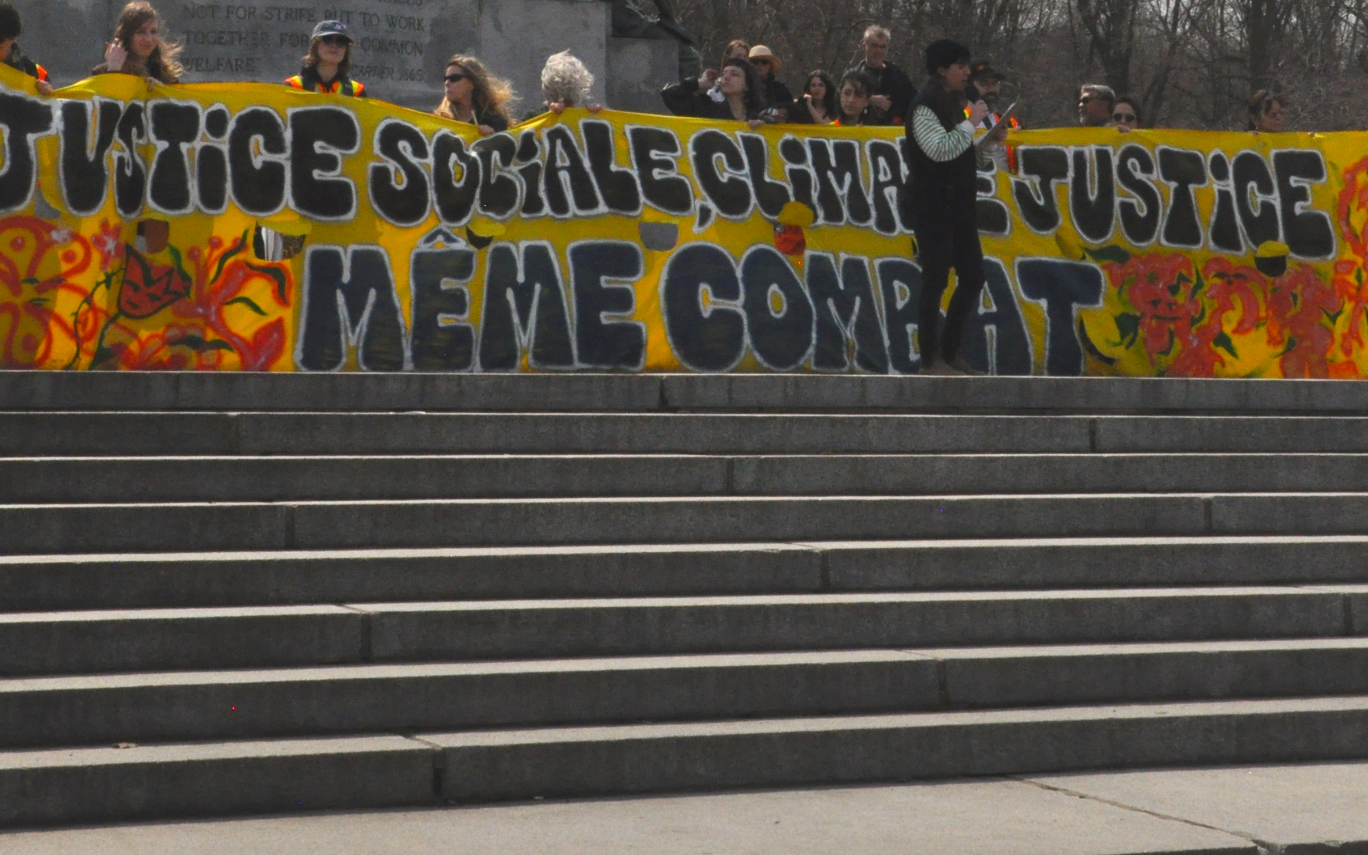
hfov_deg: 27.1
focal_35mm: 76
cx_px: 741
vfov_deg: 16.9
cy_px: 74
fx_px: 2834
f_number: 25
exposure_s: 1/1250
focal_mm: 28
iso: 1100
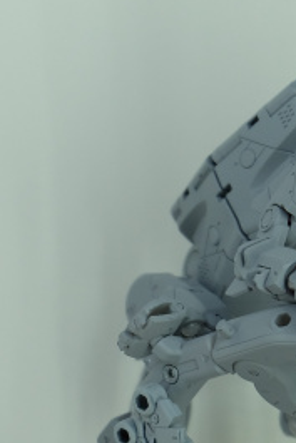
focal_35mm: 226
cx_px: 258
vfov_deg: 9.1
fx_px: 2783
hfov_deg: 6.1
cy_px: 349
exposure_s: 1/125
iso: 800
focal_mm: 50
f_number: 5.6
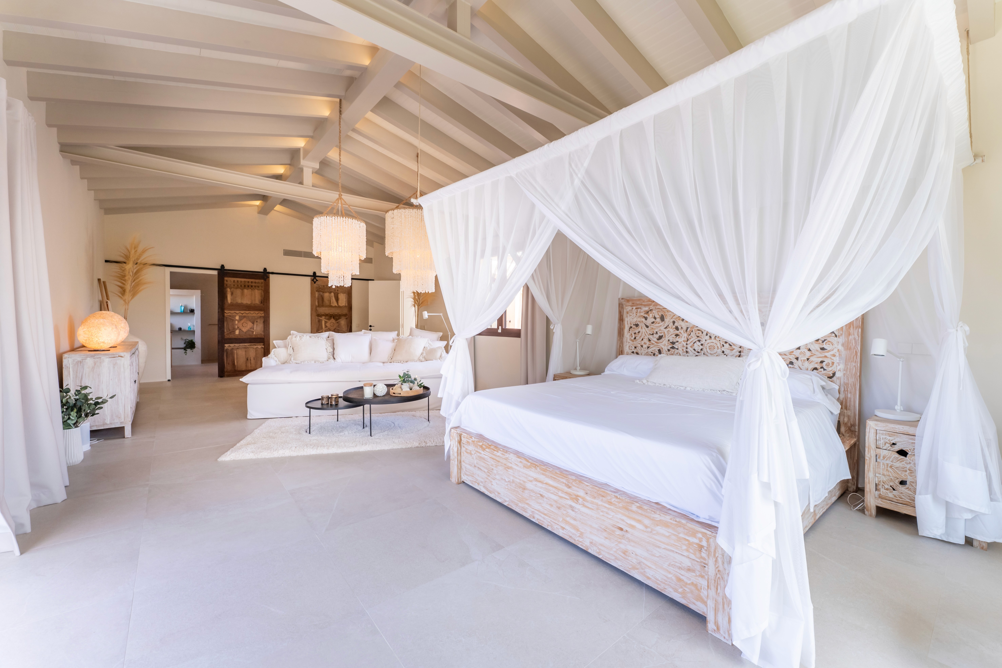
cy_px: 334
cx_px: 501
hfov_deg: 104.3
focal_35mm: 14
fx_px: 390
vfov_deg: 81.2
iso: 640
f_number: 7.1
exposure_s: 1/320
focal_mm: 14
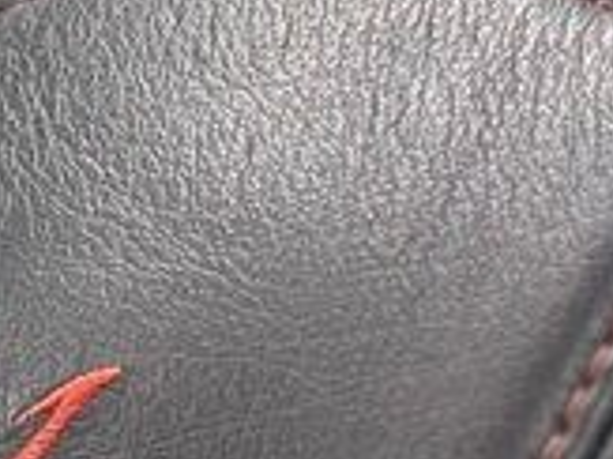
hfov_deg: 6.1
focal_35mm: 301
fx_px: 5326
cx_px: -1181
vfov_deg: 4.9
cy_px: 764
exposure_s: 1/345
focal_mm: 6.76
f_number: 1.78
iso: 64
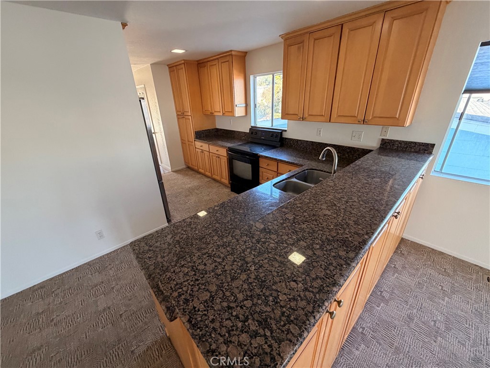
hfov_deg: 102.1
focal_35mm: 14
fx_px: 198
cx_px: 245
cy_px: 184
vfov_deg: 85.7
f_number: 2.2
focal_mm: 2.22
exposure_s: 1/109
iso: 320
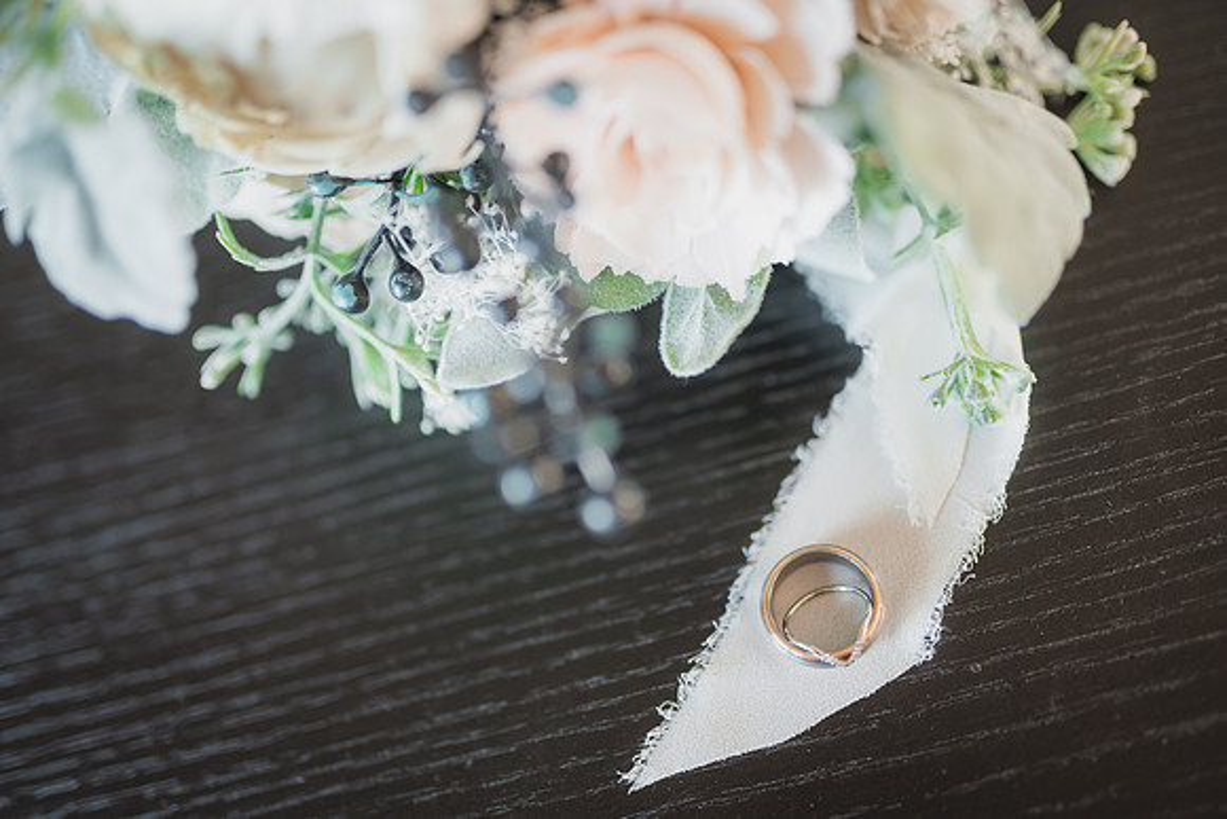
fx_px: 1219
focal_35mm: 36
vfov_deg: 37.1
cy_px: 410
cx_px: 614
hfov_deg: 53.4
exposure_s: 1/160
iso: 400
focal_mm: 35
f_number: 1.4
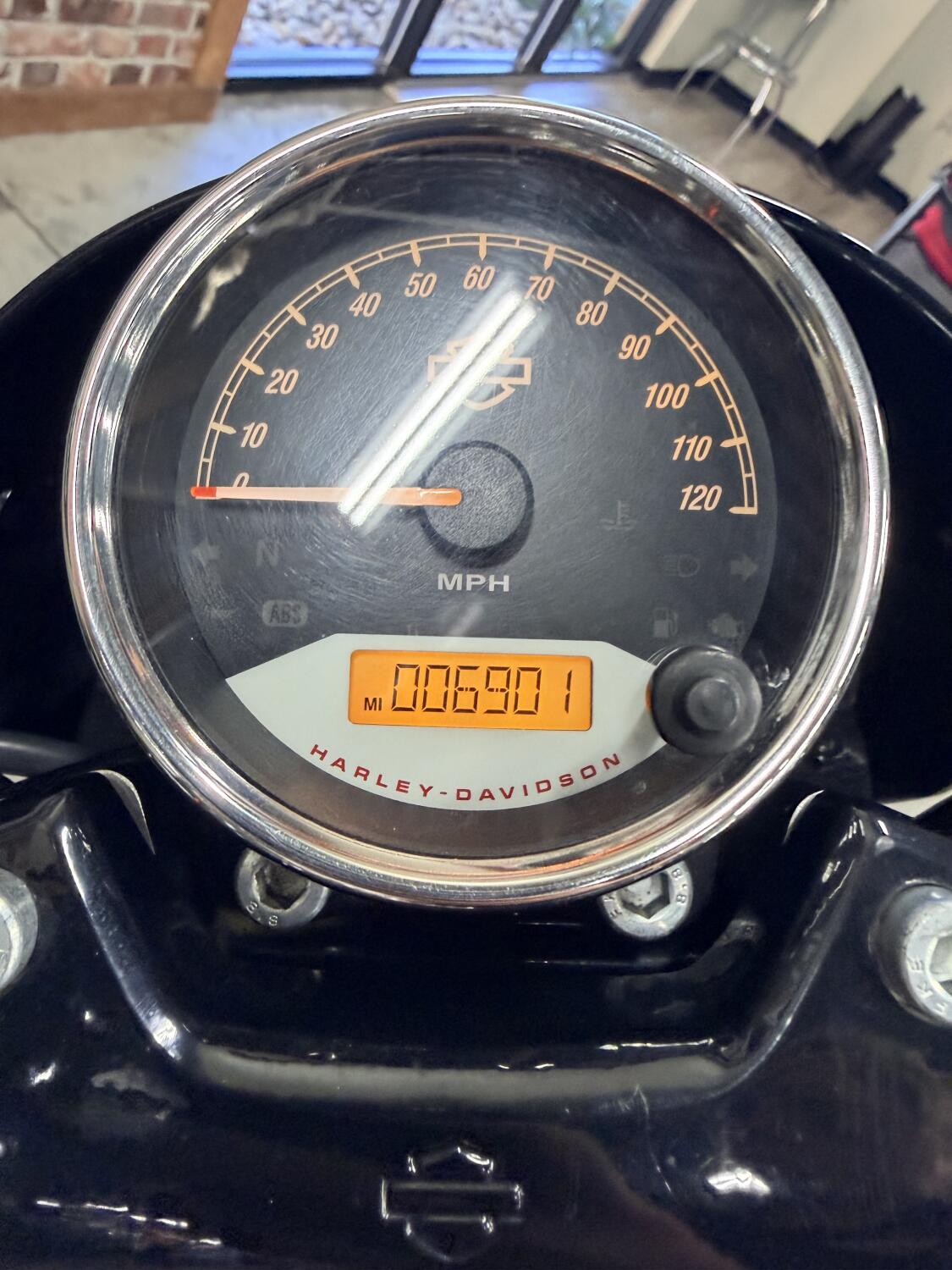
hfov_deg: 56.8
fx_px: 880
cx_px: 476
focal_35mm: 24
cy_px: 635
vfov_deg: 71.6
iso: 320
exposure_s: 1/60
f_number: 2.2
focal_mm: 2.22
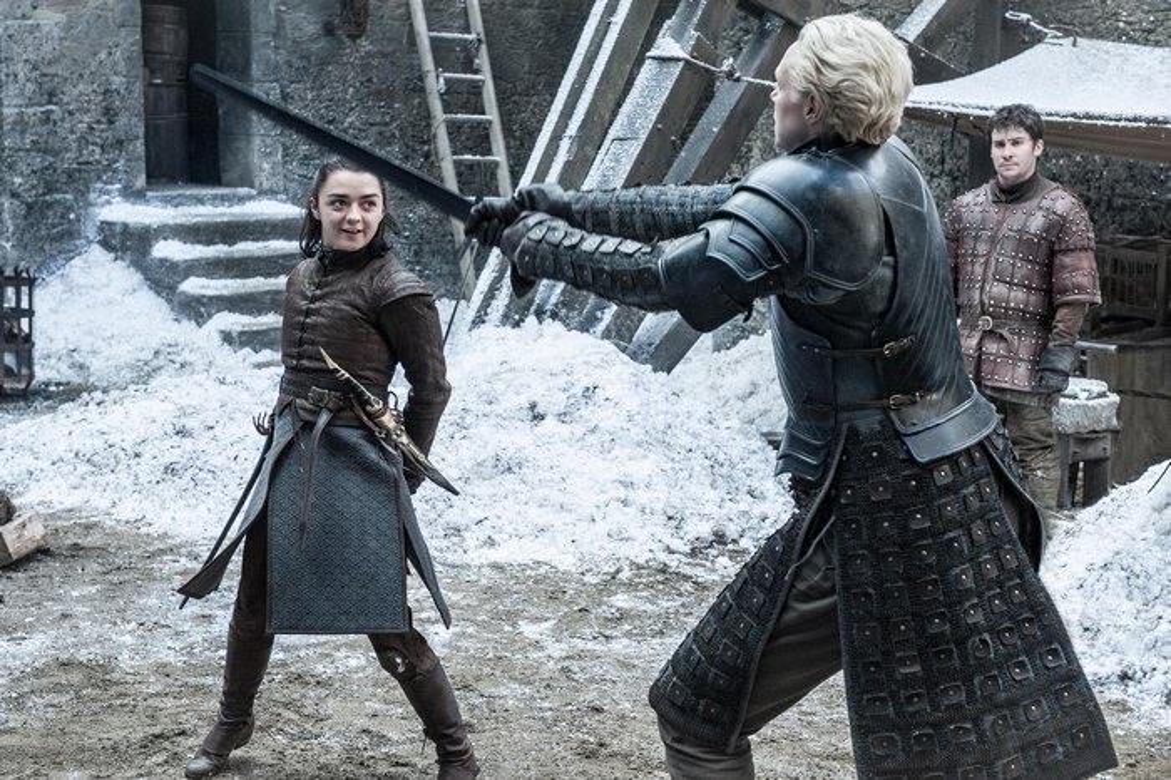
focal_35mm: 60
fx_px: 1951
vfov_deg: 22.6
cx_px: 586
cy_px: 390
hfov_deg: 33.4
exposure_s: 1/640
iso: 1250
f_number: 6.3
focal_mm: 60
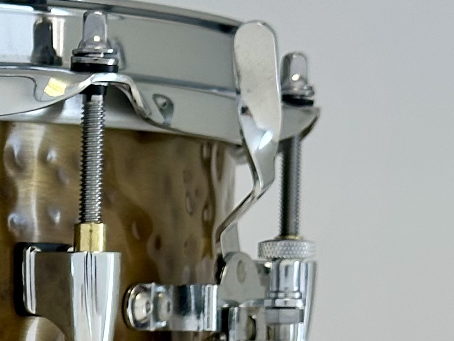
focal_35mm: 193
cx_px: -352
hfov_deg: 9.7
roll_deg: -0.3
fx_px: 2531
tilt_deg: -1.3
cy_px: 427
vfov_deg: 7.6
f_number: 1.78
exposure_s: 1/100
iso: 80
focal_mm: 6.86
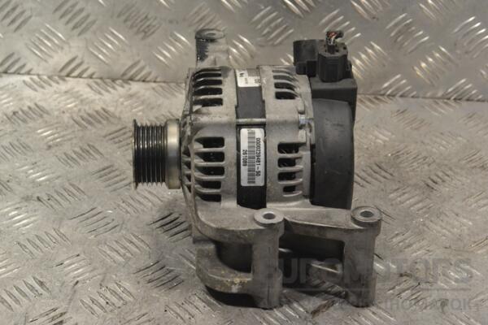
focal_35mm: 82
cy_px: 162
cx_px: 244
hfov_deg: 24.6
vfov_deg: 16.6
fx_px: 1118
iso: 3200
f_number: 9
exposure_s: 1/320
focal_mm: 55
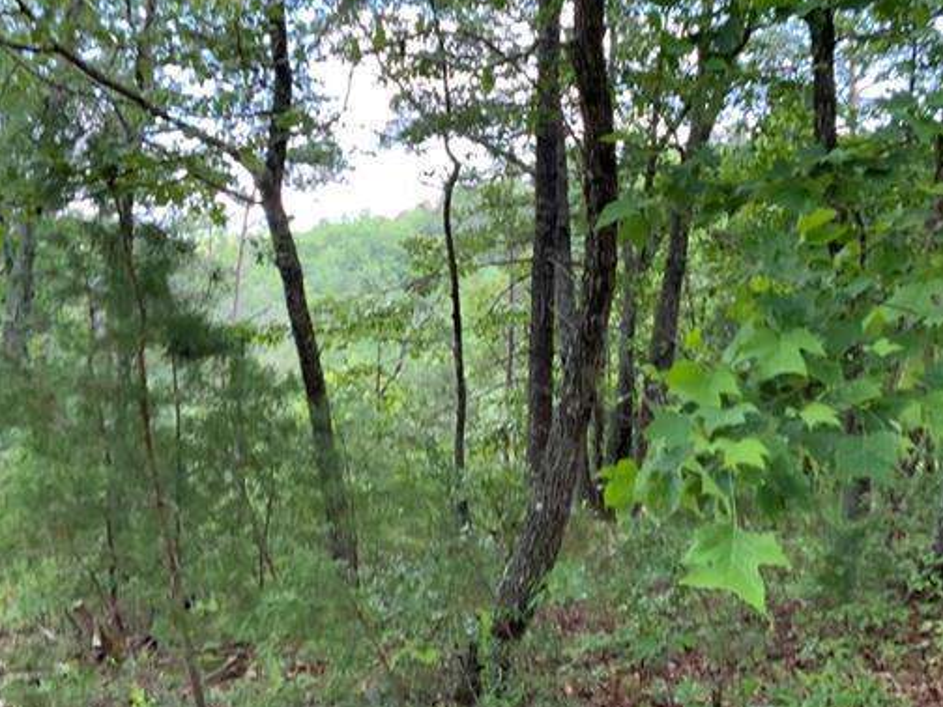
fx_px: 1253
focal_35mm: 46
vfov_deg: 31.4
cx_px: 505
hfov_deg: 41.2
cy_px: 262
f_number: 1.8
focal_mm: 3
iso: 64
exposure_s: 1/122
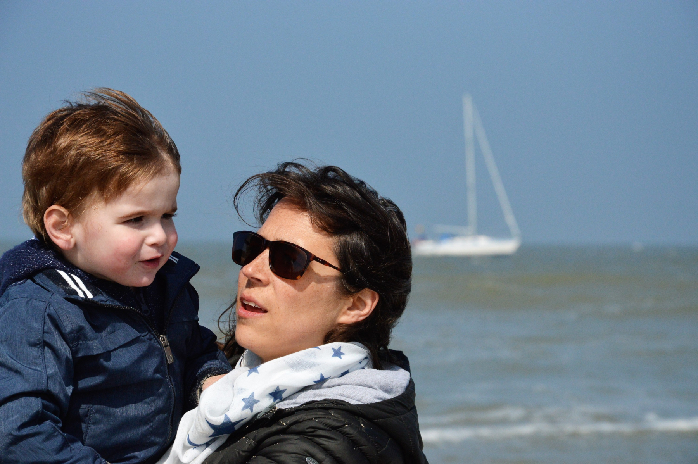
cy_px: 232
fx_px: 3051
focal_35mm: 158
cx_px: 349
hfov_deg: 13.1
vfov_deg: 8.7
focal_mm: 105
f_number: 9
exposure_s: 1/4000
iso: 800
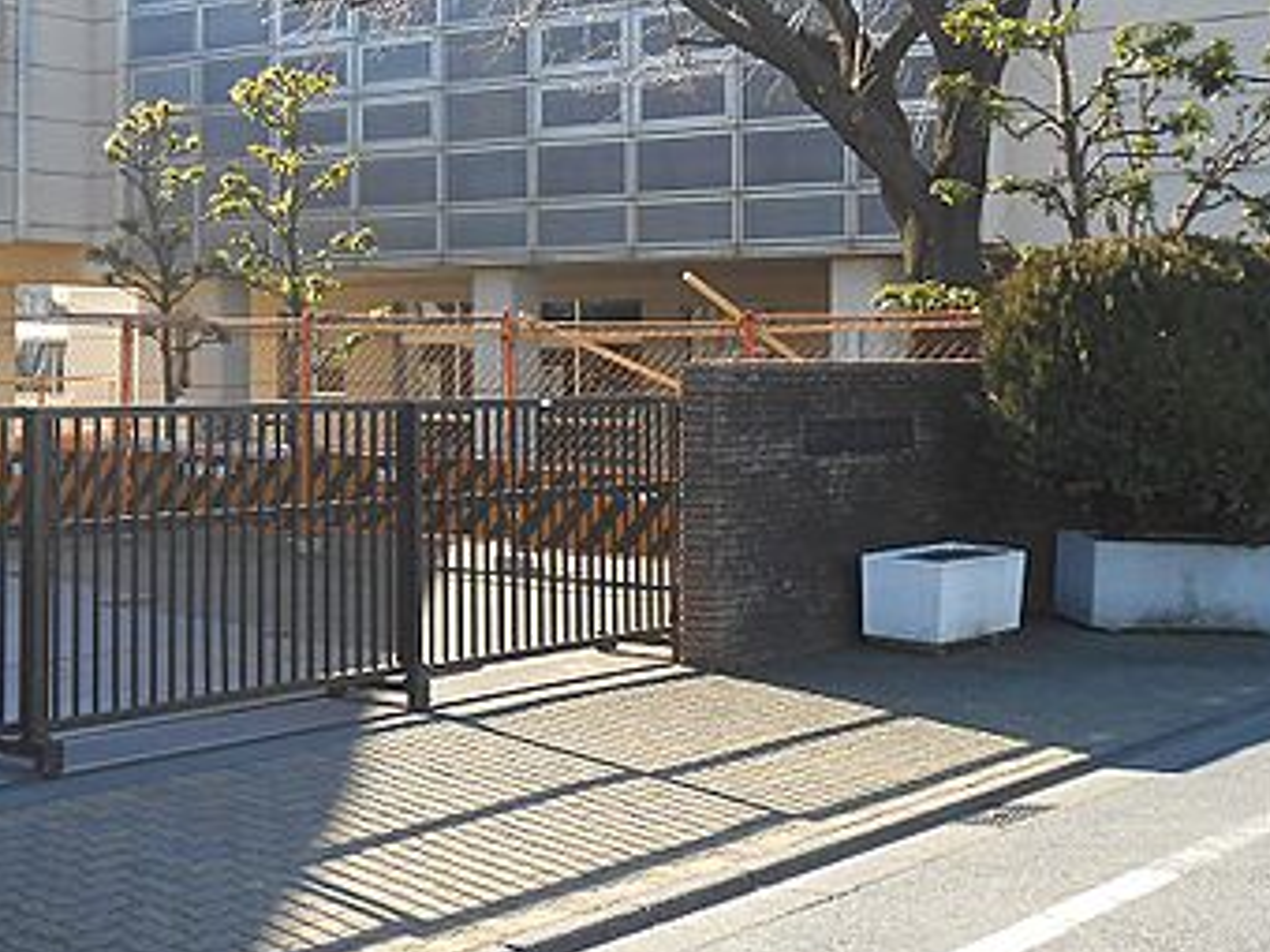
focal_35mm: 62
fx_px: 2275
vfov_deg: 23.5
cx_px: 310
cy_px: 267
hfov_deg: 30.6
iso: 80
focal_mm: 6
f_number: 3.9
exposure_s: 1/200
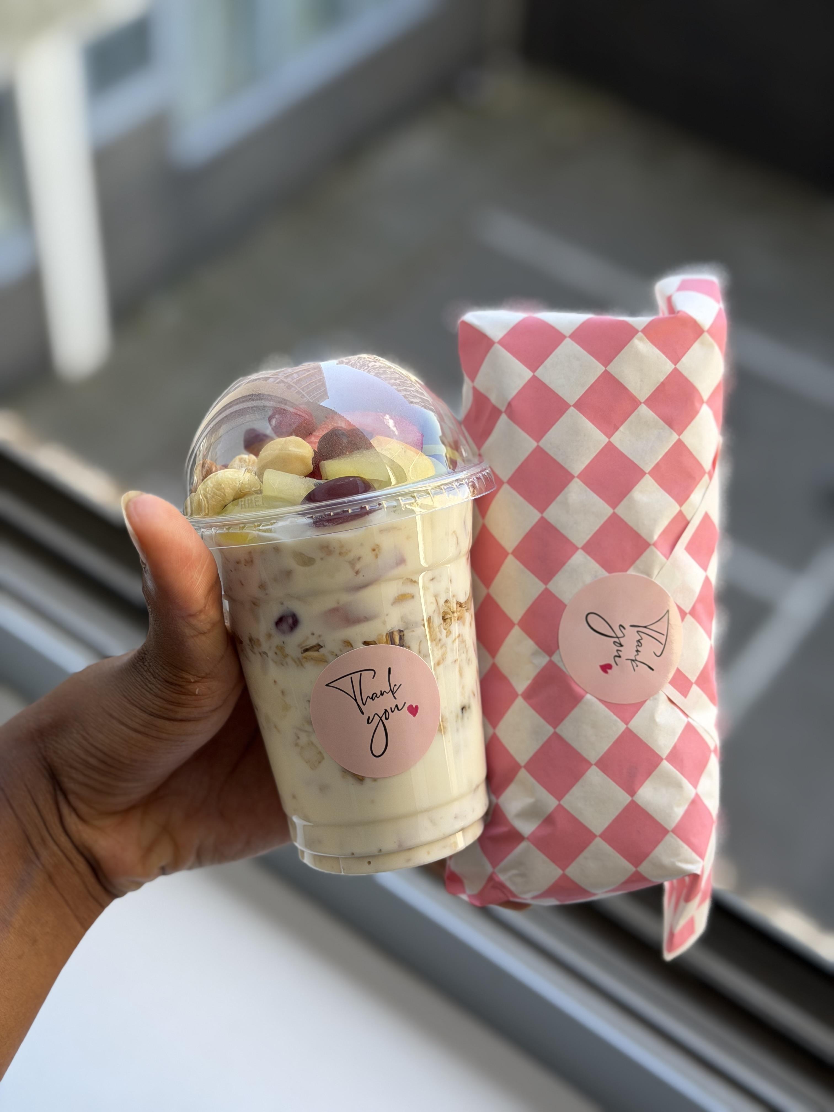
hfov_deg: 30.3
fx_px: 1542
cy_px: 556
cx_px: 417
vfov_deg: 39.7
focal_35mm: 48
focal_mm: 6.76
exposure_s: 1/681
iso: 80
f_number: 1.78
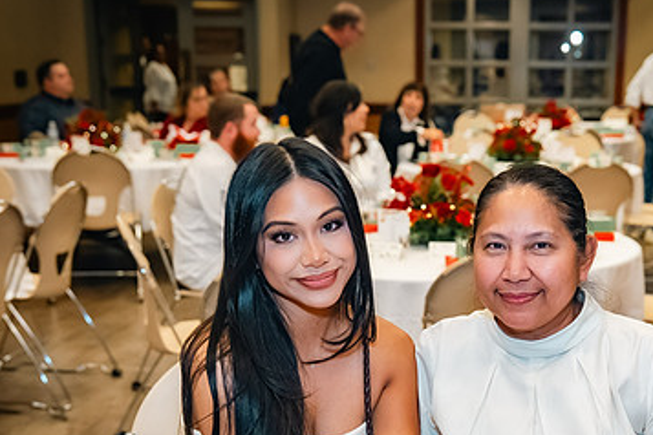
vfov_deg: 20.7
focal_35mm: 65
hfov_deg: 30.8
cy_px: 343
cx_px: 426
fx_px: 1179
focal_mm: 40
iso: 1600
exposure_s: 1/100
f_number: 3.5
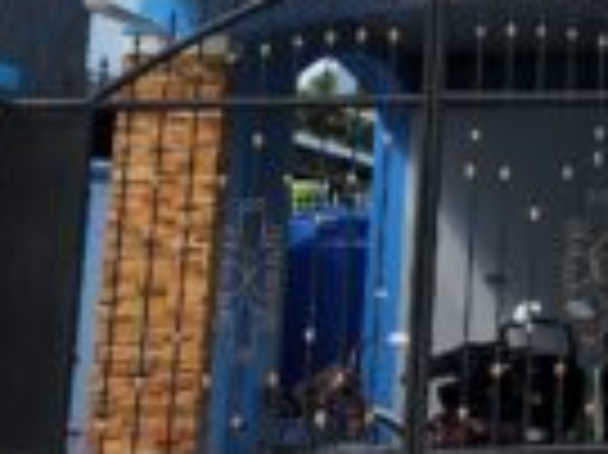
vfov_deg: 13.9
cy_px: -130
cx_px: 968
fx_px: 1790
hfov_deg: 17.0
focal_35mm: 102
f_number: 1.8
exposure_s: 1/746
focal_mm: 6.4
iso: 12
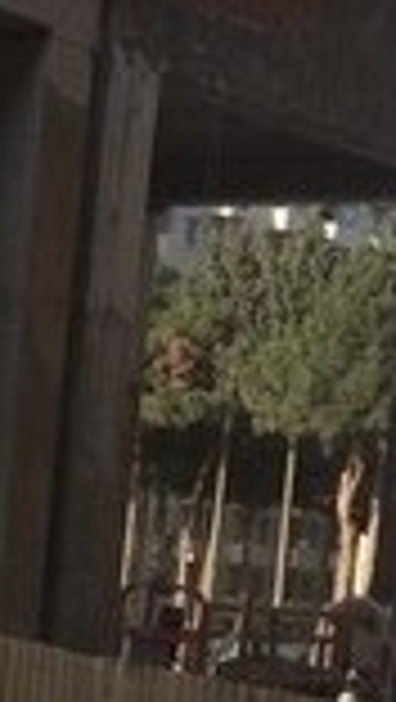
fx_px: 2496
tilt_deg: -12.8
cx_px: -189
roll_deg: -3.5
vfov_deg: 14.8
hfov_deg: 8.9
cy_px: 1078
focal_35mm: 134
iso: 32
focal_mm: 4.15
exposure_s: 1/1140
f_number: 2.2
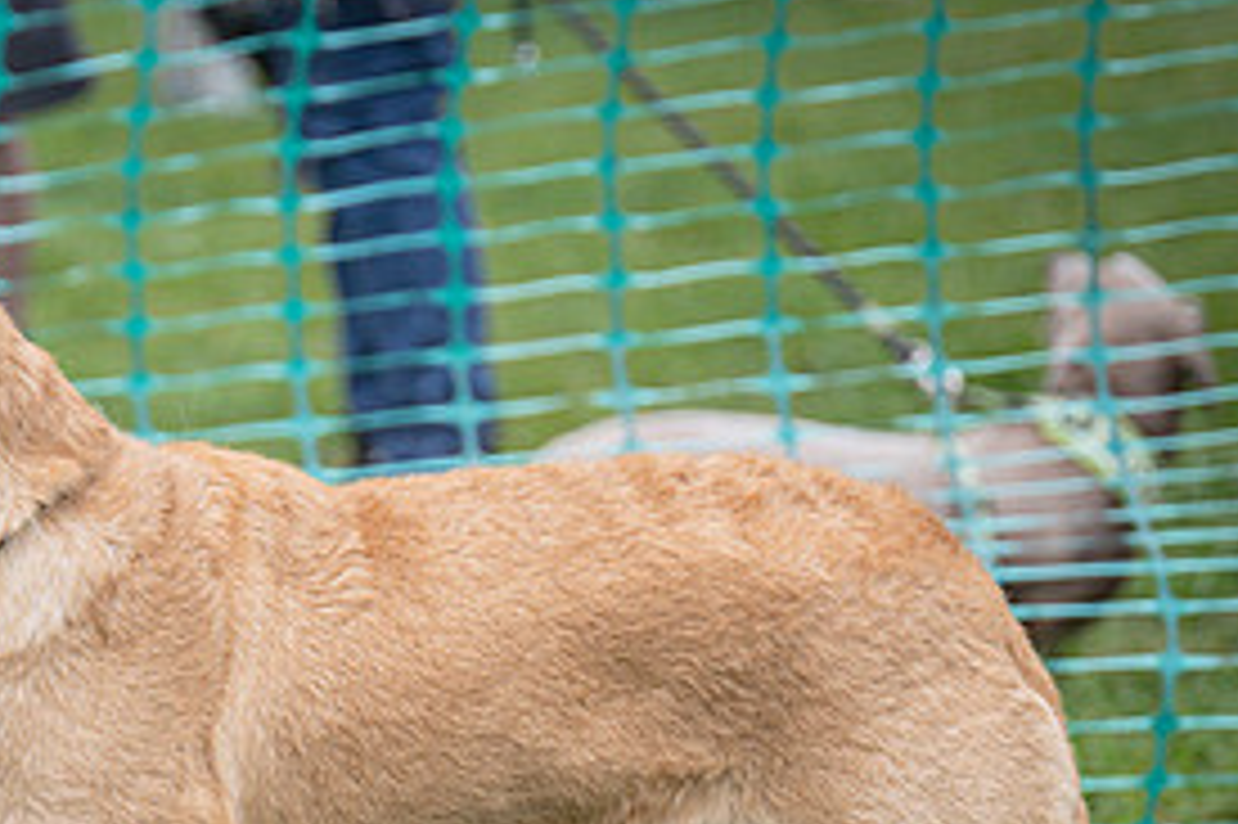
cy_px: 797
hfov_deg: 7.3
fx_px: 9623
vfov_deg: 4.9
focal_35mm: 280
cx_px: -254
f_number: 4
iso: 400
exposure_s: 1/1250
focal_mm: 98
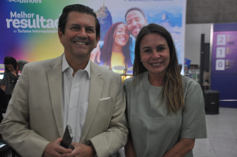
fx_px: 276
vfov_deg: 31.8
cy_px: 78
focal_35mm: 42
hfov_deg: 46.5
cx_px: 118
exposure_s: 1/100
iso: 1250
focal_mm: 28
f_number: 4
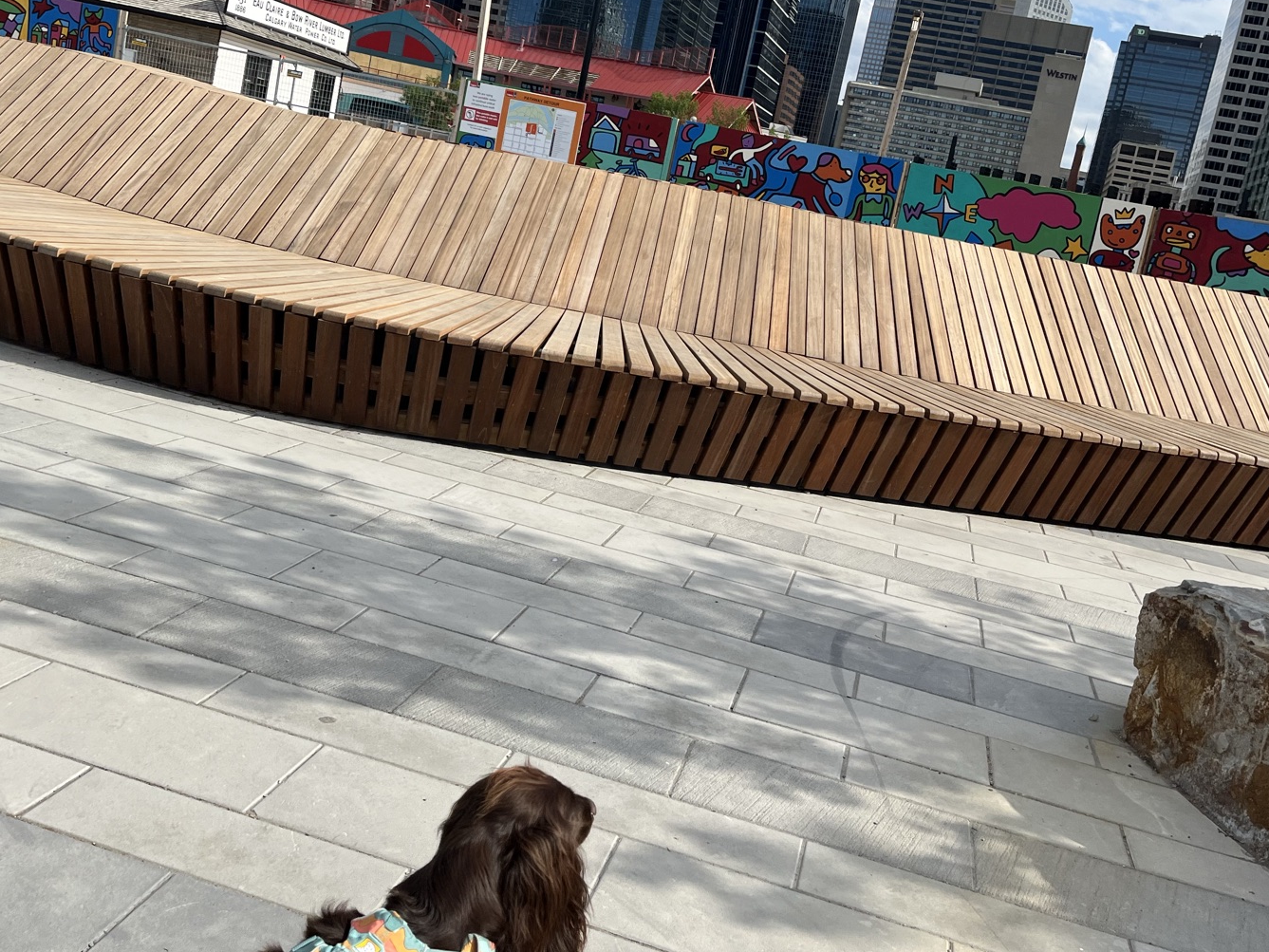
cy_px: 378
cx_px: 610
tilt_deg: -4.2
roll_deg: -12.0
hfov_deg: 52.6
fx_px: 1283
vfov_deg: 40.5
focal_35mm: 35
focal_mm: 5.1
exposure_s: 1/3623
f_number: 1.6
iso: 50
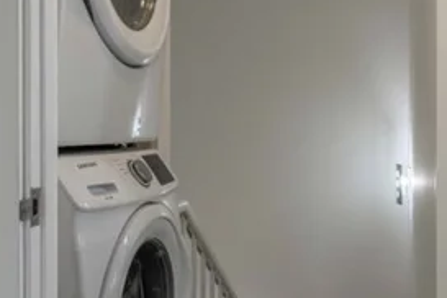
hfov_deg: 44.7
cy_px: 134
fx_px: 534
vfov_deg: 31.2
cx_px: 303
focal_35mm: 43
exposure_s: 1/8
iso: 320
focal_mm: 14
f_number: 9
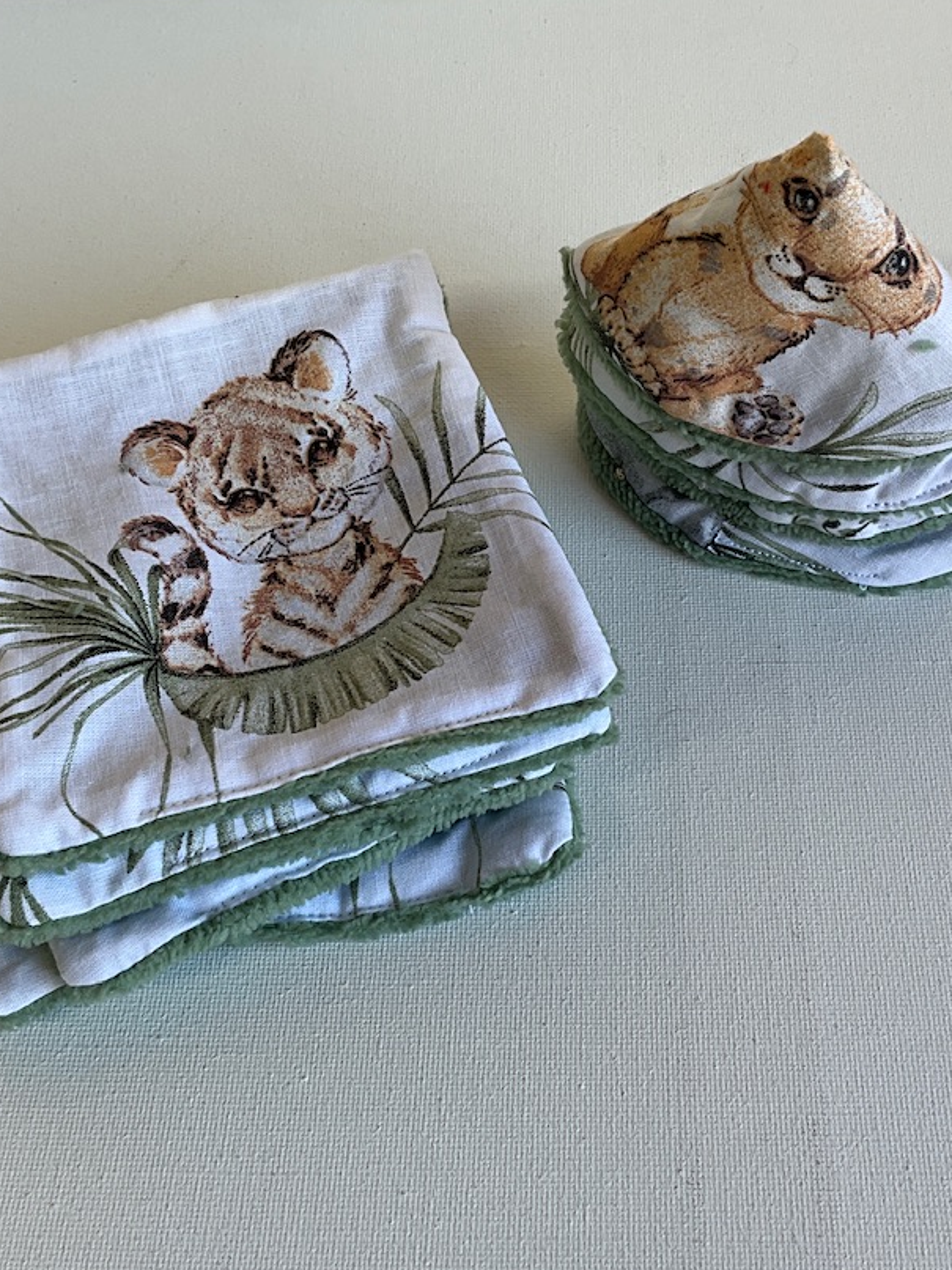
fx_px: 1687
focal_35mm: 46
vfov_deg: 41.2
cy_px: 589
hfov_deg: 31.5
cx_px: 507
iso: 16
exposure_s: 1/100
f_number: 1.8
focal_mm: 3
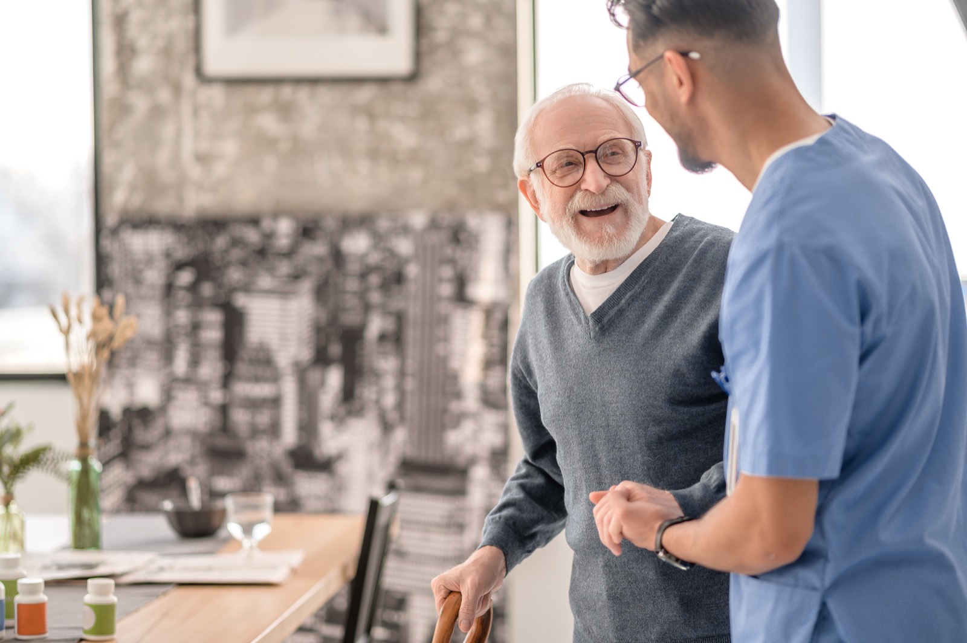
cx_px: 484
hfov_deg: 23.9
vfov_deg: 16.0
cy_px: 322
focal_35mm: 85
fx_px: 2281
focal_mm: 85
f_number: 2.2
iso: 100
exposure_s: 1/250
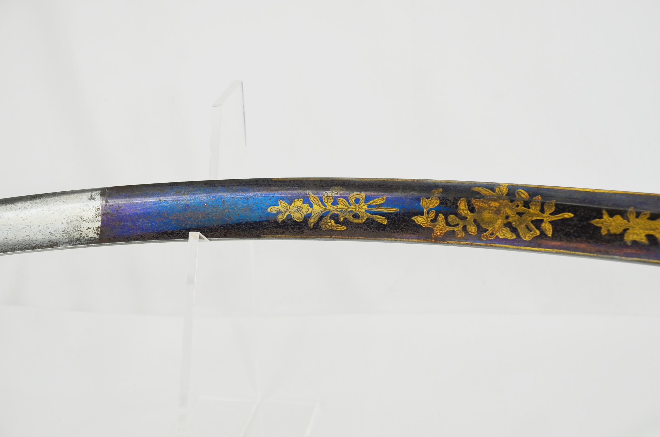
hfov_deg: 26.0
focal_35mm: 78
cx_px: 330
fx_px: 1427
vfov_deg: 17.4
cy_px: 218
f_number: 5.6
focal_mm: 52
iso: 200
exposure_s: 1/125
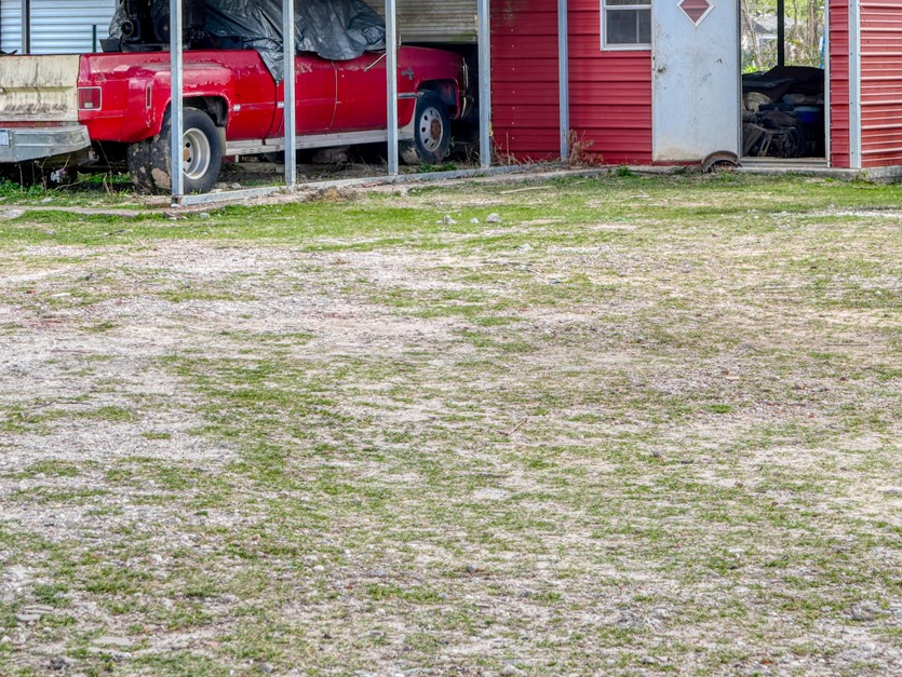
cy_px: 90
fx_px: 2607
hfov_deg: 19.6
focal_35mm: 100
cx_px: 588
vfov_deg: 14.7
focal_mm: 40
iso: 100
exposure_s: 1/200
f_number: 8
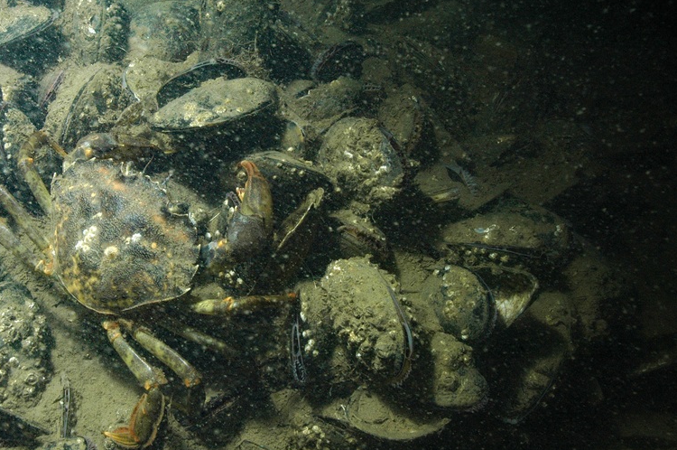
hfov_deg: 44.0
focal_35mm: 44
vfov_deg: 30.4
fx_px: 826
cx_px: 230
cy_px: 196
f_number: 22
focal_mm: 22
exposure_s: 1/100
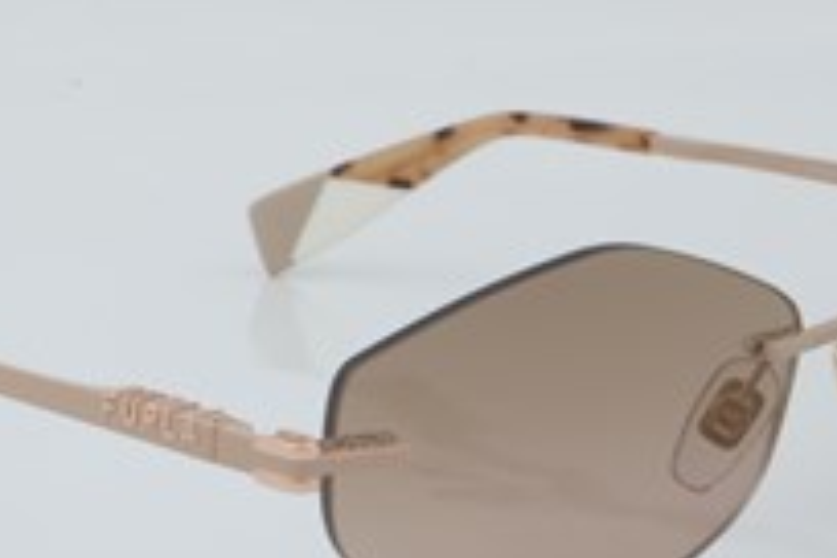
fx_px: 3417
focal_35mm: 147
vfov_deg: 9.3
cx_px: 377
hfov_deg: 14.0
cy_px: 390
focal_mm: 50
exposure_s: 1/4
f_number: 29
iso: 100
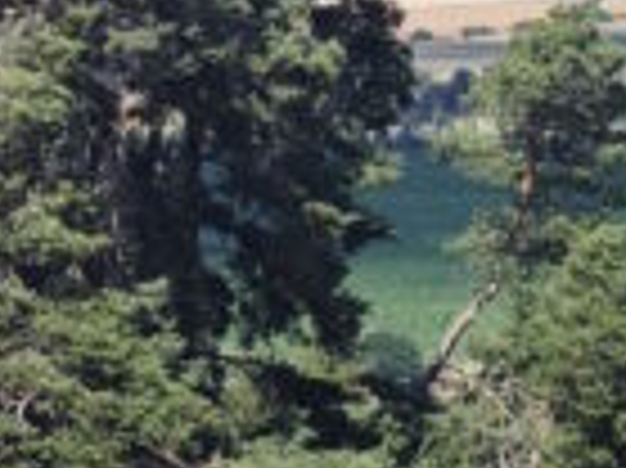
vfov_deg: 4.3
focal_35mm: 340
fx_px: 6143
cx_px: -432
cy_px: -230
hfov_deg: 5.7
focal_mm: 8.72
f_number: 2
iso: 50
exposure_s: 1/1600
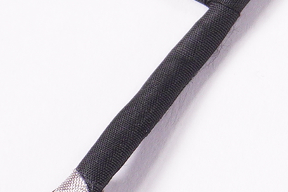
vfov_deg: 4.4
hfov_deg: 6.2
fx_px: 2463
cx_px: 834
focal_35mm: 308
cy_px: -261
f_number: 8
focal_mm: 28
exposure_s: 1/200
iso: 640
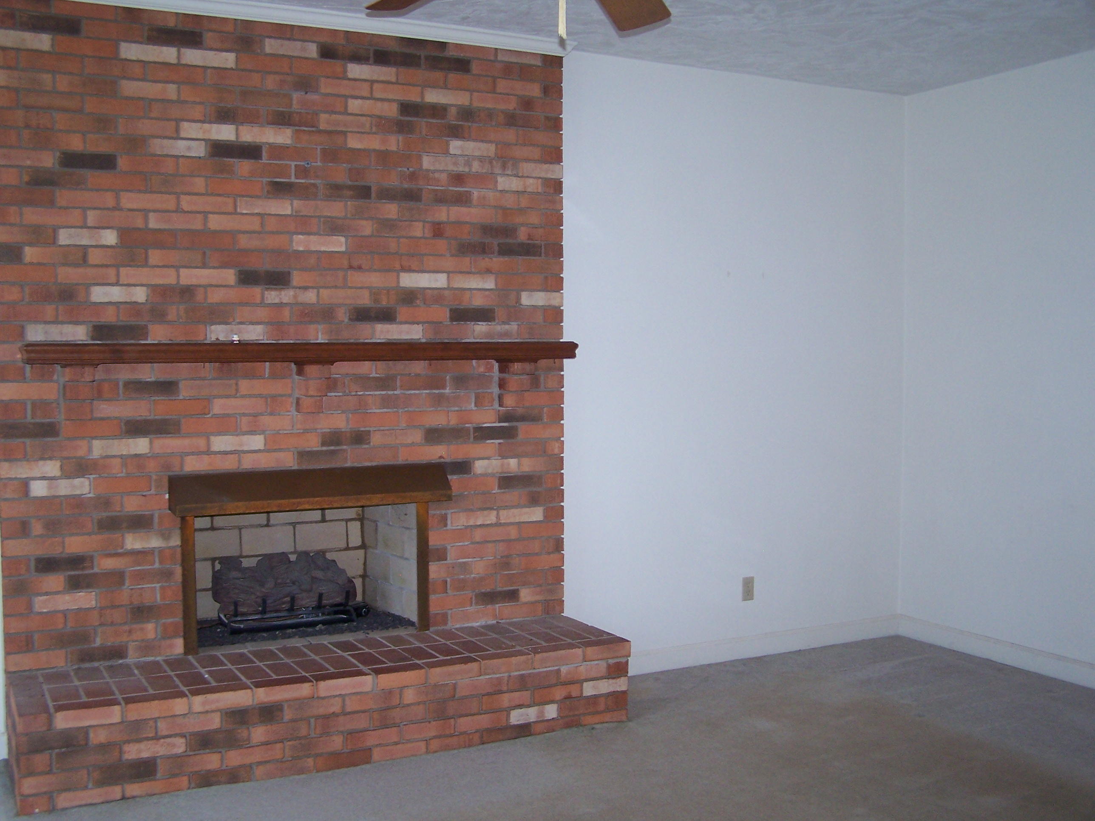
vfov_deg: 37.7
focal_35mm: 38
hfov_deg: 49.0
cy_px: 410
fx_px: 1202
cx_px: 548
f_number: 2.8
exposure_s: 1/60
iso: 140
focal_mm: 6.3
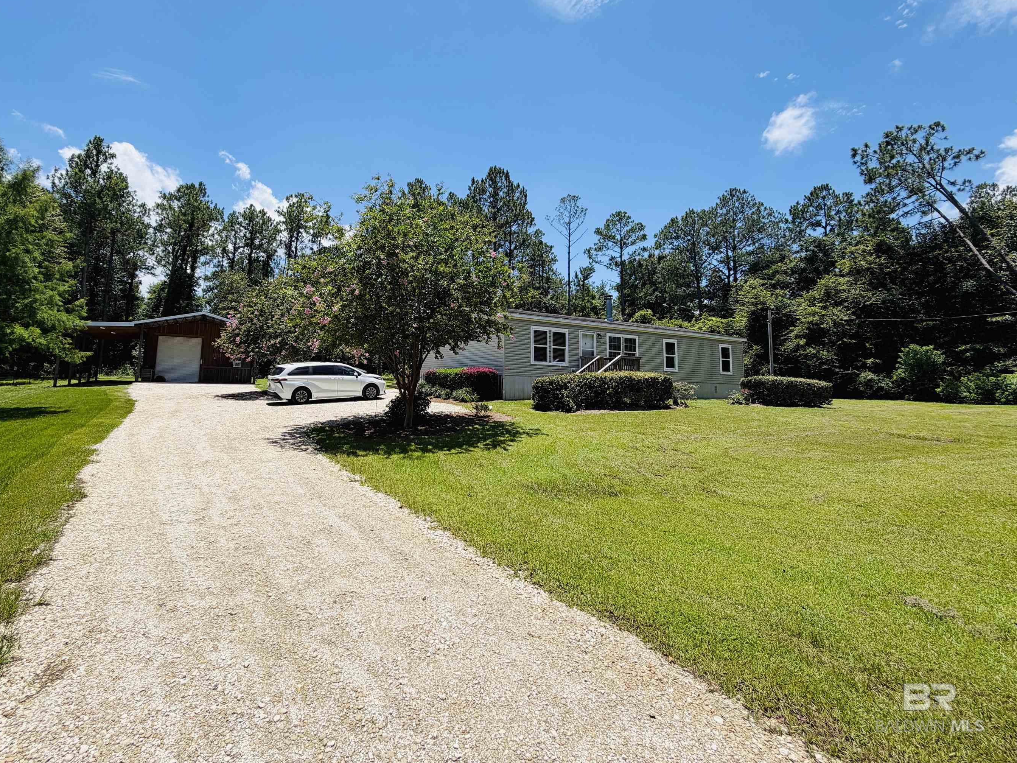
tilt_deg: +7.8
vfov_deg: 77.7
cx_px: 443
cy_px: 327
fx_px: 470
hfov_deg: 94.0
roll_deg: +1.4
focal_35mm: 16
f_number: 2.2
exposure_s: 1/820
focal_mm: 2.22
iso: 20
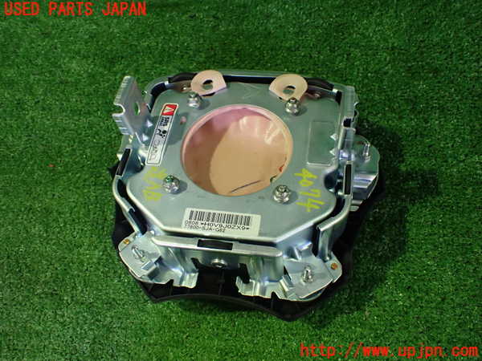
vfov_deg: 46.8
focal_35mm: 30
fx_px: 418
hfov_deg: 60.0
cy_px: 180
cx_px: 241
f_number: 2.3
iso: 800
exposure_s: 1/50
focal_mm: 5.4
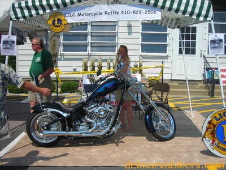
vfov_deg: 30.9
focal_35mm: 47
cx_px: 113
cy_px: 85
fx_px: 307
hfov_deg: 40.4
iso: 50
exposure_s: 1/225
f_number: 6.9
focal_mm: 7.8
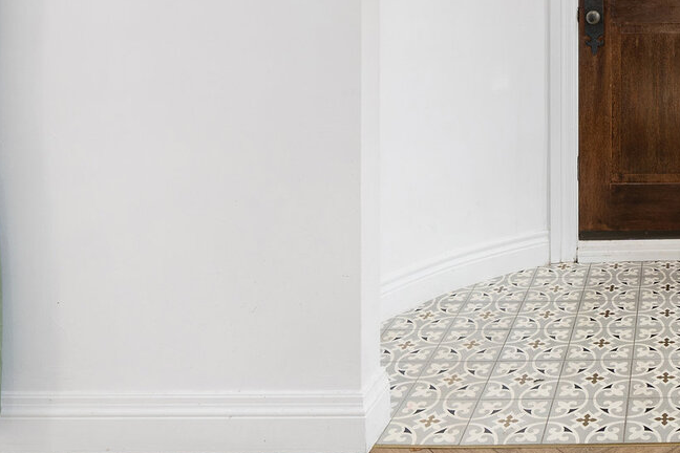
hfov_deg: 42.0
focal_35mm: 40
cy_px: -40
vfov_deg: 30.1
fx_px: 755
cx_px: 679
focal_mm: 16
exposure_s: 1/6
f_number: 7.1
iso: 320
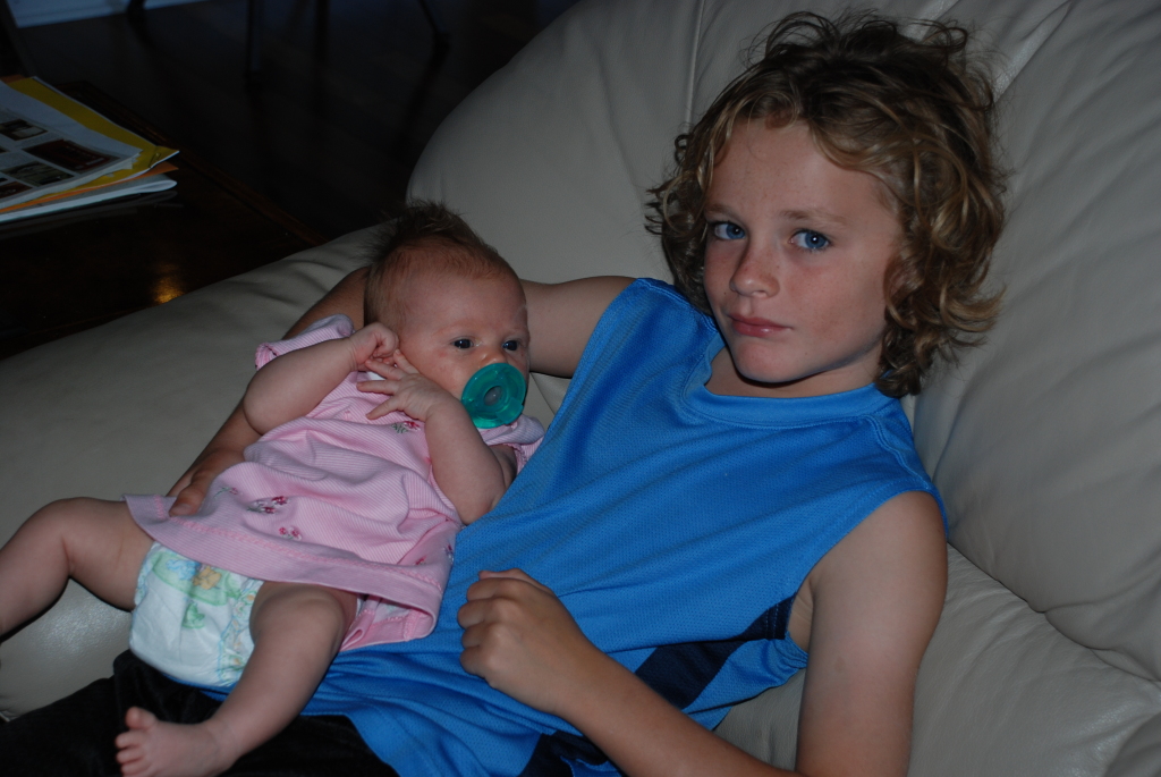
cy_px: 388
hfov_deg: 28.0
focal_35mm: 72
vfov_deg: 19.0
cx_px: 580
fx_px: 2324
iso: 200
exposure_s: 1/60
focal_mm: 48
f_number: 4.8
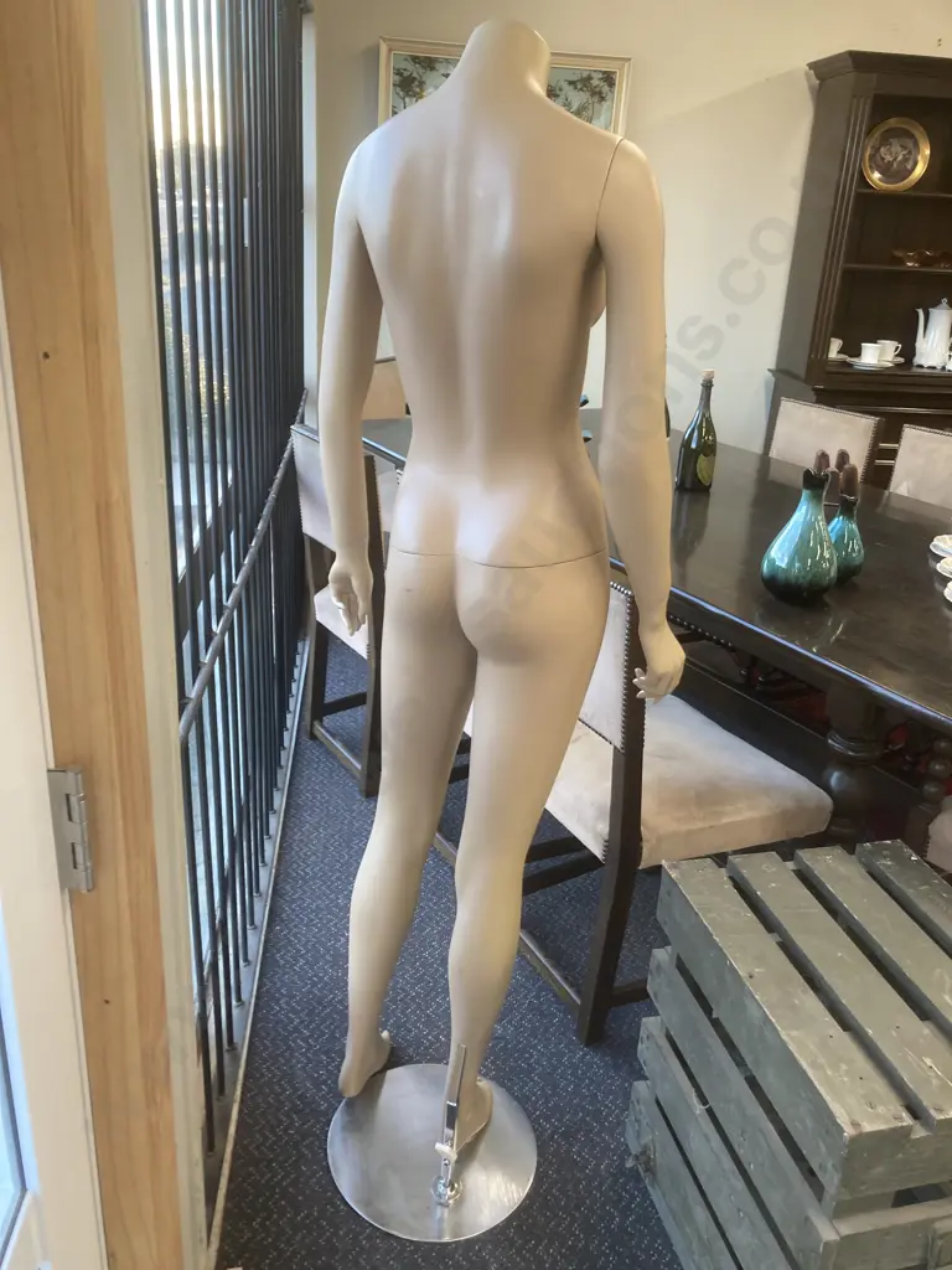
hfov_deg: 49.7
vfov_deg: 63.4
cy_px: 635
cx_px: 476
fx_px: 1027
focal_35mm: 28
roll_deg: -3.2
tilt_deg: -22.3
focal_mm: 3.99
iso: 50
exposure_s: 1/50
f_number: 1.8
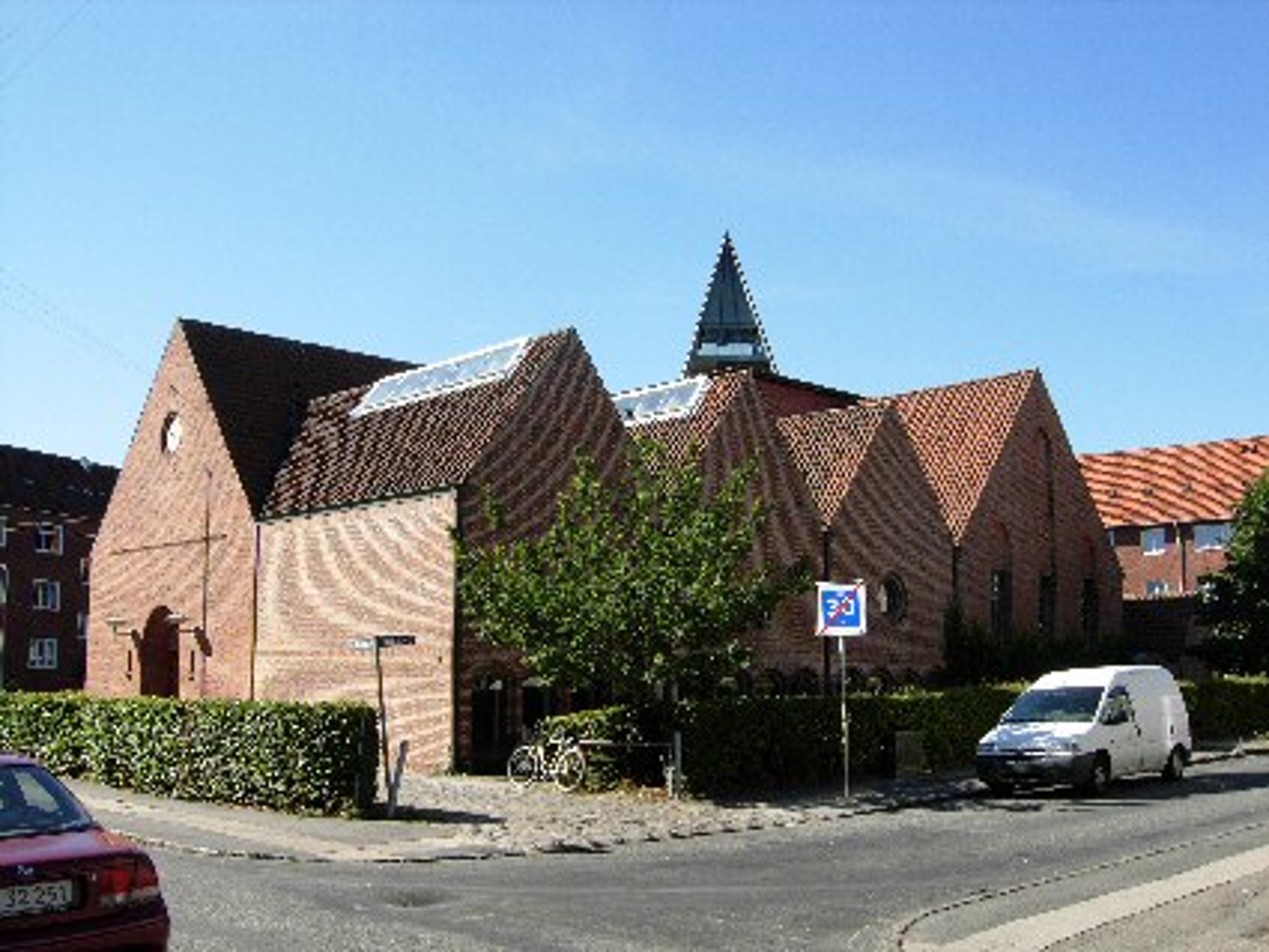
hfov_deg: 51.3
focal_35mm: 36
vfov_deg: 39.7
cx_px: 634
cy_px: 476
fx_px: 1320
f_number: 5.4
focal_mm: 7.5
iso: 50
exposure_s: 1/215
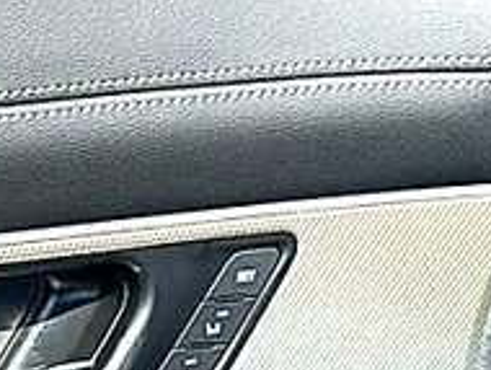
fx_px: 2301
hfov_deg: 11.7
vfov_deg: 8.9
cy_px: 612
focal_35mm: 162
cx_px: -246
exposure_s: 1/1042
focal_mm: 6.86
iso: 80
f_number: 1.78
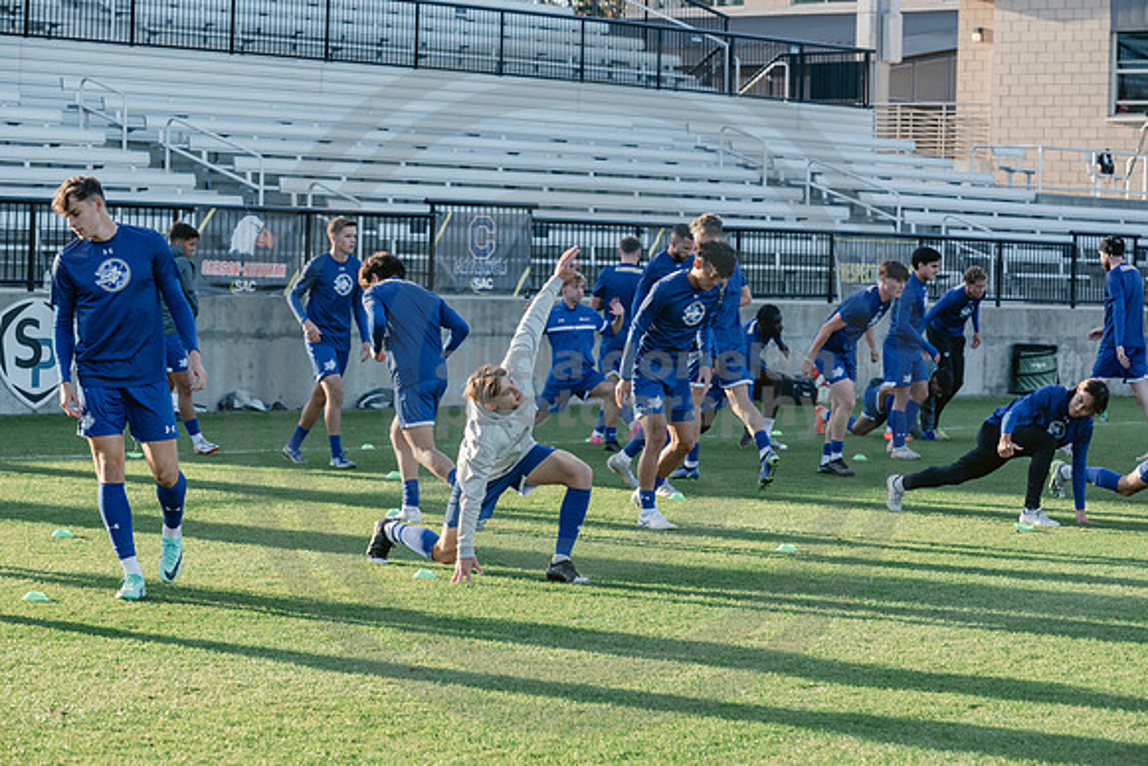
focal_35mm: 102
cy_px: 383
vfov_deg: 13.4
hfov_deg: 20.0
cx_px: 574
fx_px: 3253
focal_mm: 102
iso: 1250
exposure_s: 1/1000
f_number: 6.3
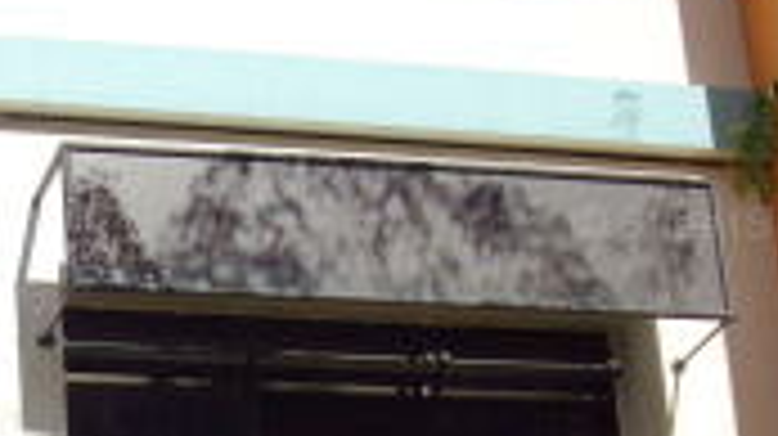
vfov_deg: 9.2
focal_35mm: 128
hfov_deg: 16.4
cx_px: 9
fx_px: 2639
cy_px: 679
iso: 80
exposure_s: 1/400
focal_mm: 6.2
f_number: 5.6
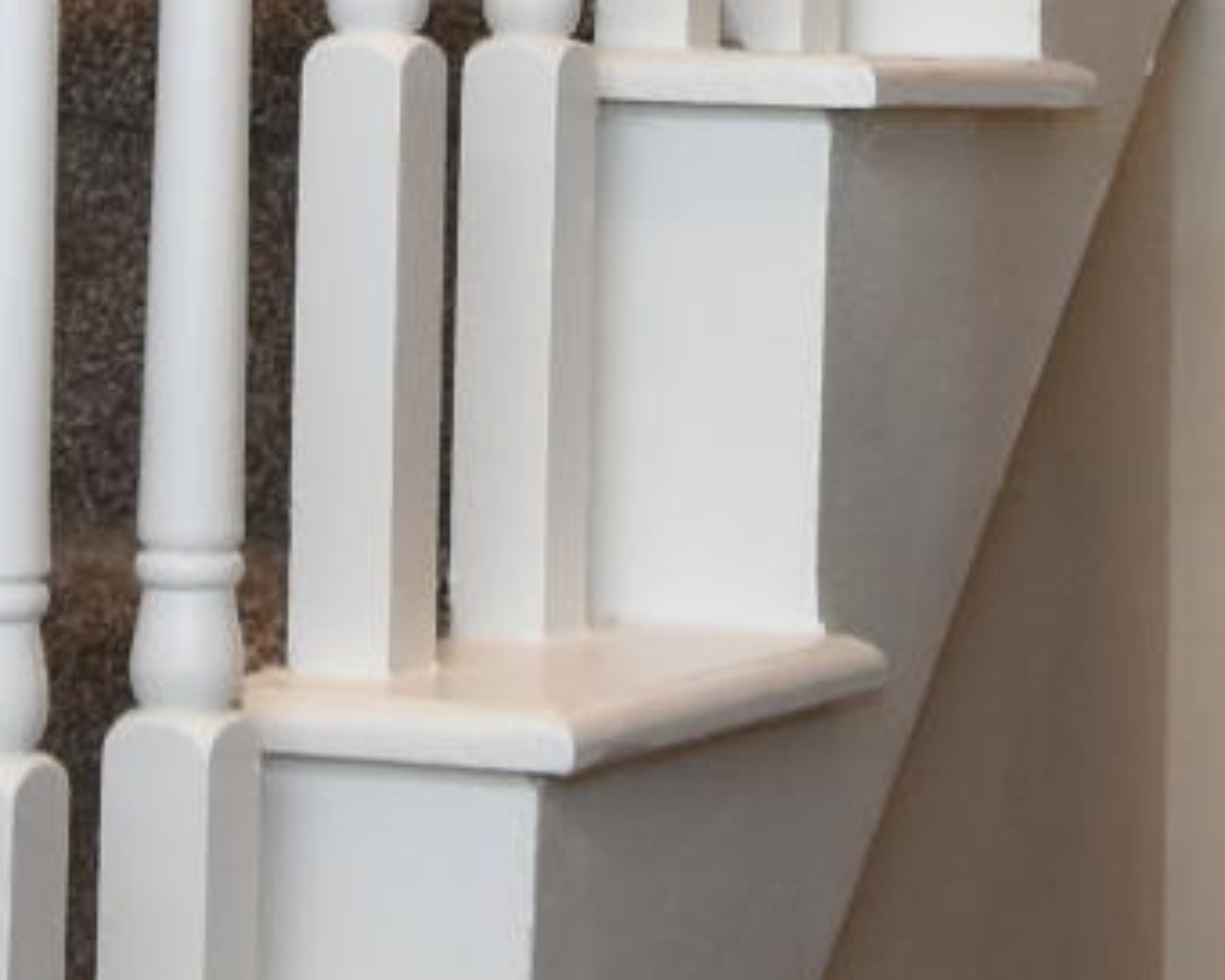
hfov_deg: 12.9
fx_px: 5402
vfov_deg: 9.6
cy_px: -1020
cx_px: 580
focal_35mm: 149
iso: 800
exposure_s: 1/60
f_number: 7.1
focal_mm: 12
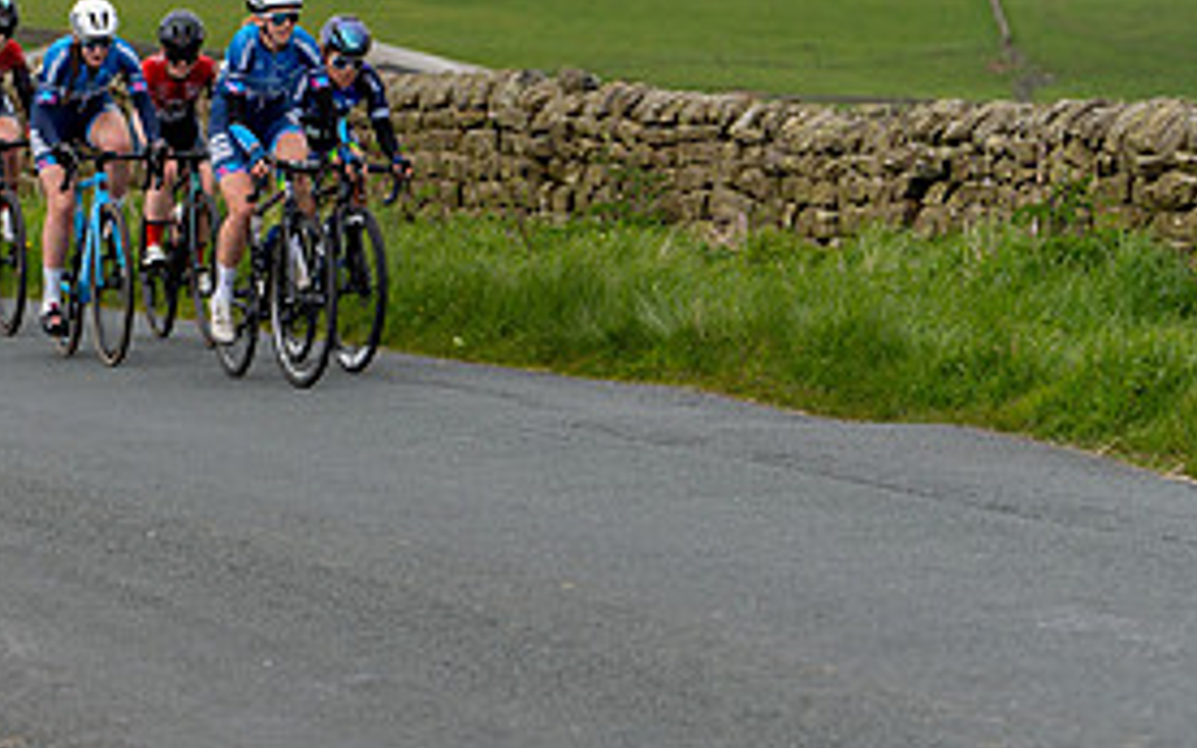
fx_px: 6751
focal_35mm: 207
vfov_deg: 6.3
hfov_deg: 10.1
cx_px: 156
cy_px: 110
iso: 200
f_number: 3.5
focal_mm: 97
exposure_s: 1/640
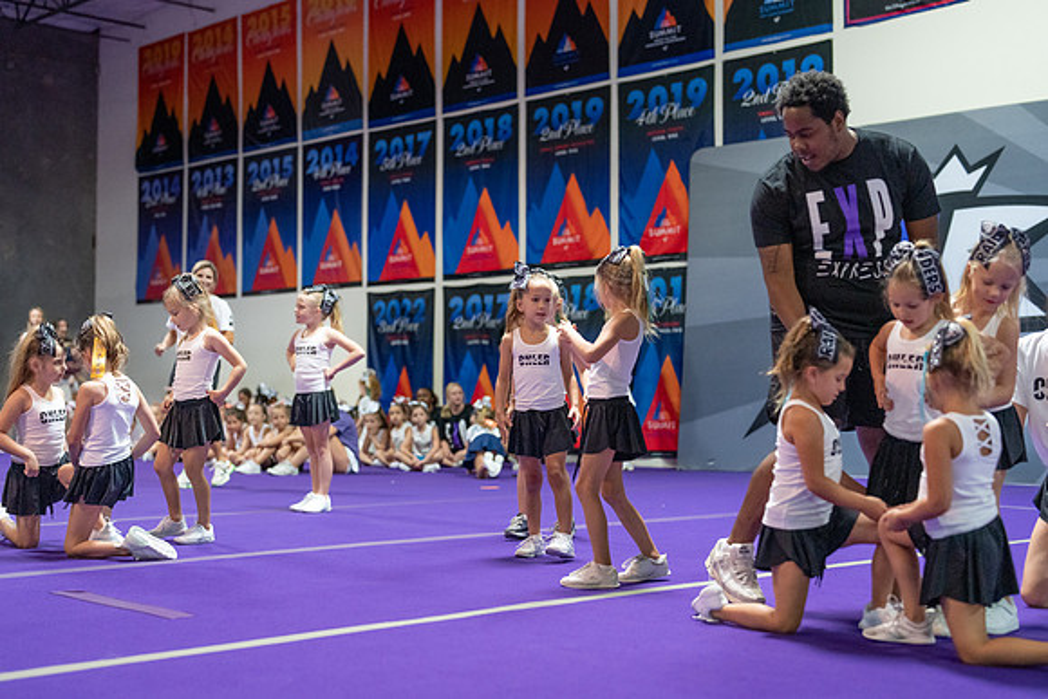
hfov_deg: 37.6
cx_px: 524
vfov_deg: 25.6
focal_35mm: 53
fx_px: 1539
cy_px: 350
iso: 4000
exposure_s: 1/1000
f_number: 1.8
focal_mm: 50
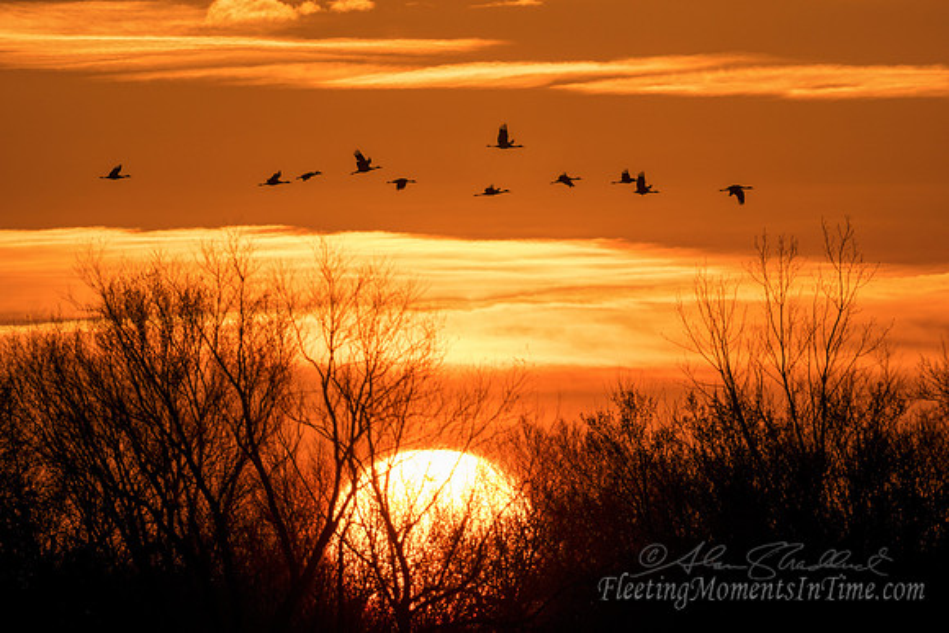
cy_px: 316
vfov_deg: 1.6
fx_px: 22147
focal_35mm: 840
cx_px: 474
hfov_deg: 2.5
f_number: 9
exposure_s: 1/1000
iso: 160
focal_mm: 560
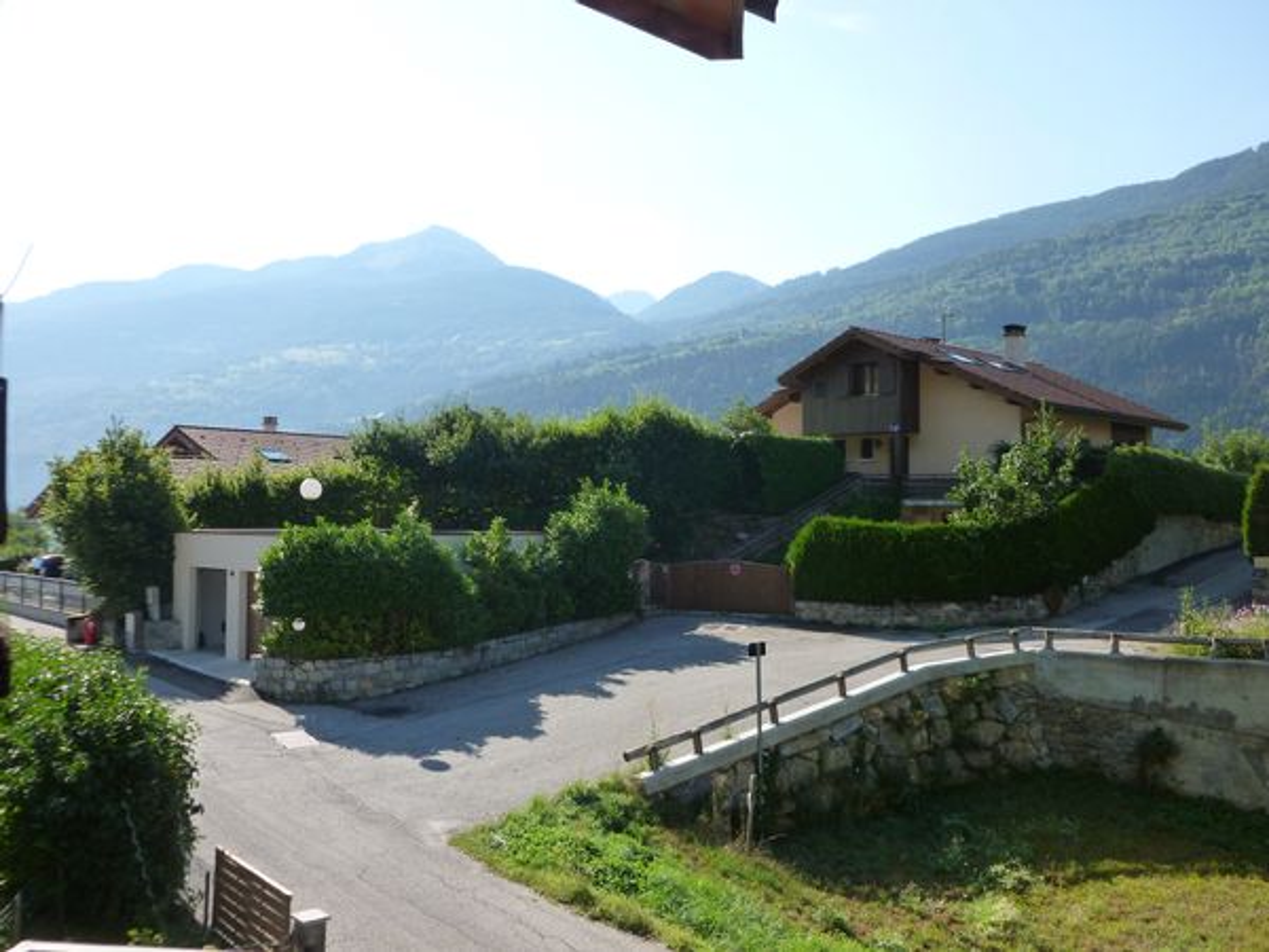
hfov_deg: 56.8
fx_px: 1173
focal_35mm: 32
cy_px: 476
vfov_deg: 44.2
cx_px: 634
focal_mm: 5.7
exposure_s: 1/500
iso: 160
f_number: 3.5
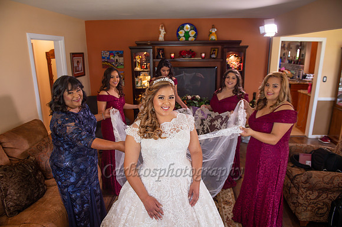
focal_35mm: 24
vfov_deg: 53.1
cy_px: 114
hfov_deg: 73.8
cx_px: 171
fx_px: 228
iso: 400
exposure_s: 1/60
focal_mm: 24
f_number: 3.2
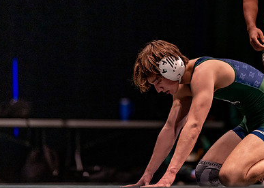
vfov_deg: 6.8
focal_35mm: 212
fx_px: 1589
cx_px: 191
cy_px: 90
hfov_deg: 9.5
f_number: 1.8
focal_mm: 135
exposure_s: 1/800
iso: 2000
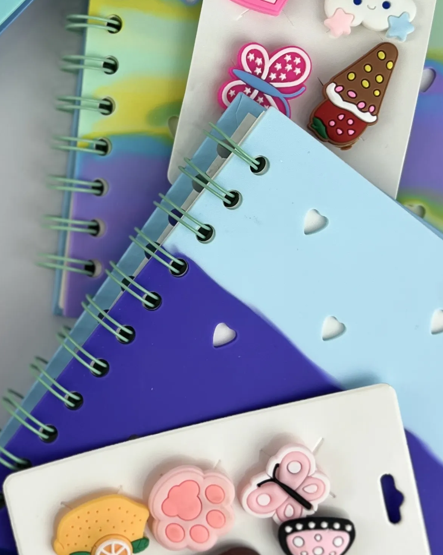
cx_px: 2
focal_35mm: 70
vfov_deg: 27.0
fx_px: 1148
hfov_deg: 21.1
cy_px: 179
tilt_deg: -89.2
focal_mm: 5.7
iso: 50
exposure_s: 1/1048
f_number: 1.5
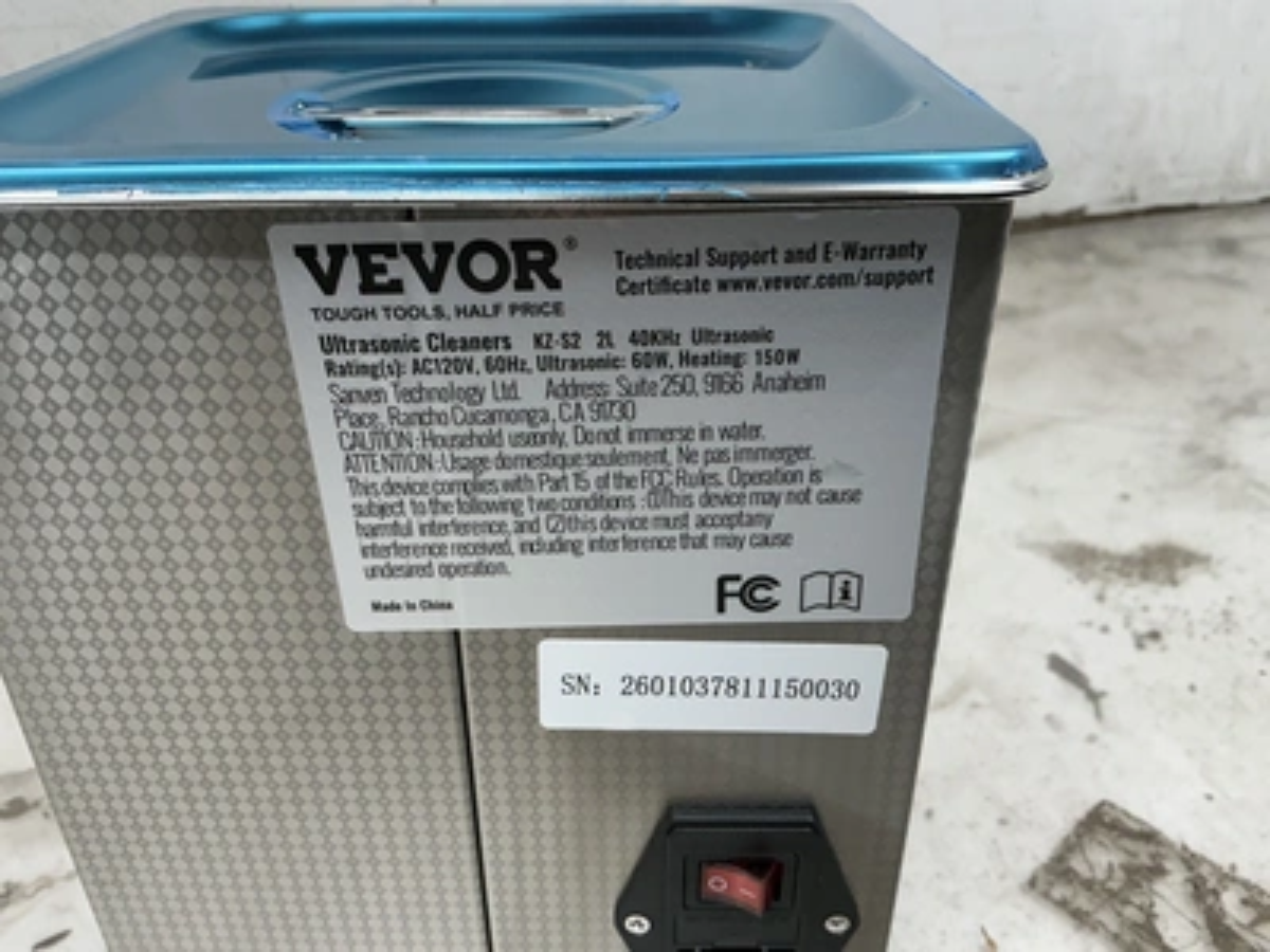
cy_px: 476
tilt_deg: -30.4
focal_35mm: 28
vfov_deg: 49.7
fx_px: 1027
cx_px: 635
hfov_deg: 63.4
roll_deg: -1.0
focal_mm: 3
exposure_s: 1/120
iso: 50
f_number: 1.8
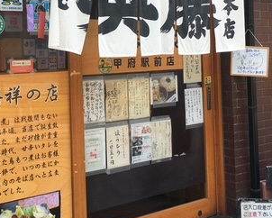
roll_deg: +0.8
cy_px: 51
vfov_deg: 25.1
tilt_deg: -1.1
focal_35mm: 60
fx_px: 483
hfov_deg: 31.2
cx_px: 92
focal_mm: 4.15
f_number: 2.2
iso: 25
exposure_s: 1/257
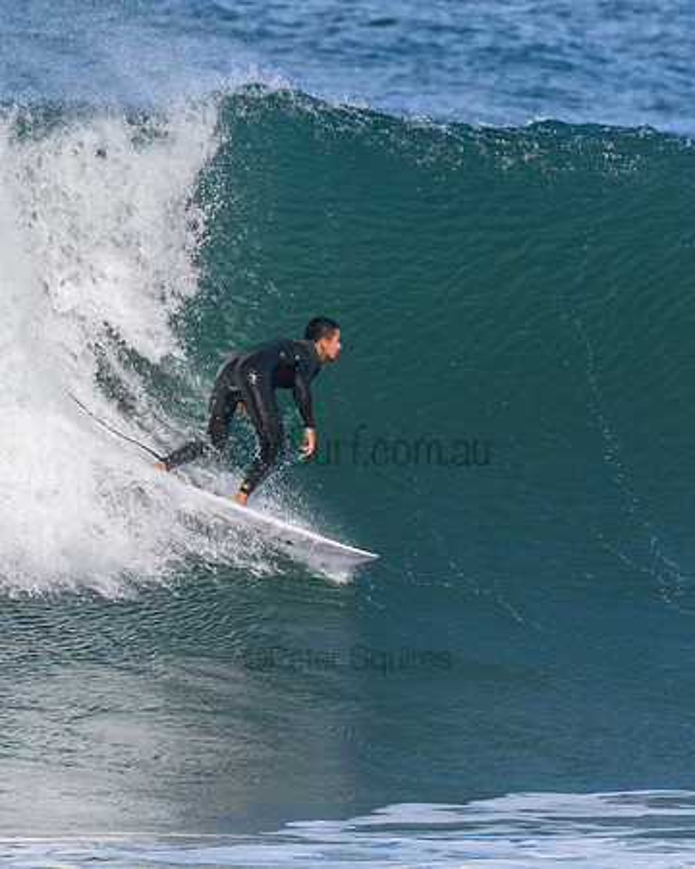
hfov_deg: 1.3
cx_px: 189
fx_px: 30261
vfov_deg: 1.6
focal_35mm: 1177
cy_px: 389
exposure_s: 1/2000
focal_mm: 500
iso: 360
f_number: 5.6
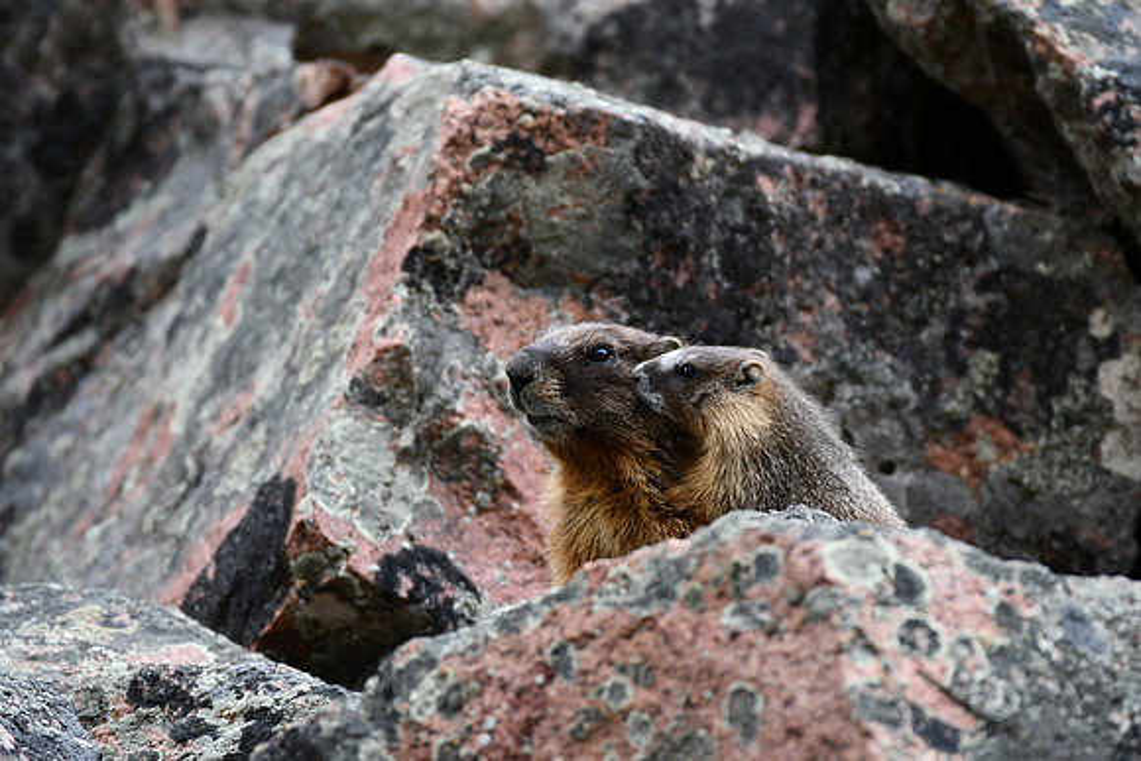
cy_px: 380
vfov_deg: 1.8
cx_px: 570
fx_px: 23775
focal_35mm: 750
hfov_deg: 2.7
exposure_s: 1/320
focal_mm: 500
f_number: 5.6
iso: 800
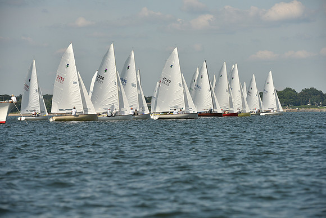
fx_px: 1811
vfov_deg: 6.9
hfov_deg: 10.3
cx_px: 163
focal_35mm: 200
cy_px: 109
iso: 250
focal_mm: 200
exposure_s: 1/1600
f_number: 6.3
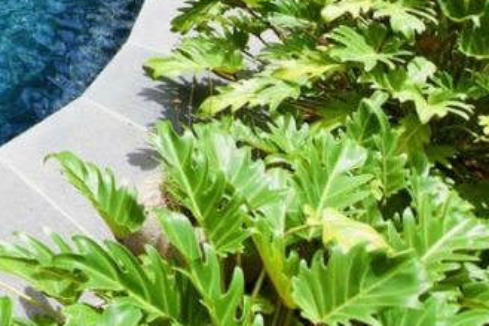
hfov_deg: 27.8
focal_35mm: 56
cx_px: -189
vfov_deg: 21.0
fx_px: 760
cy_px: -141
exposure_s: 1/500
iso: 400
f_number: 8
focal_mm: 18
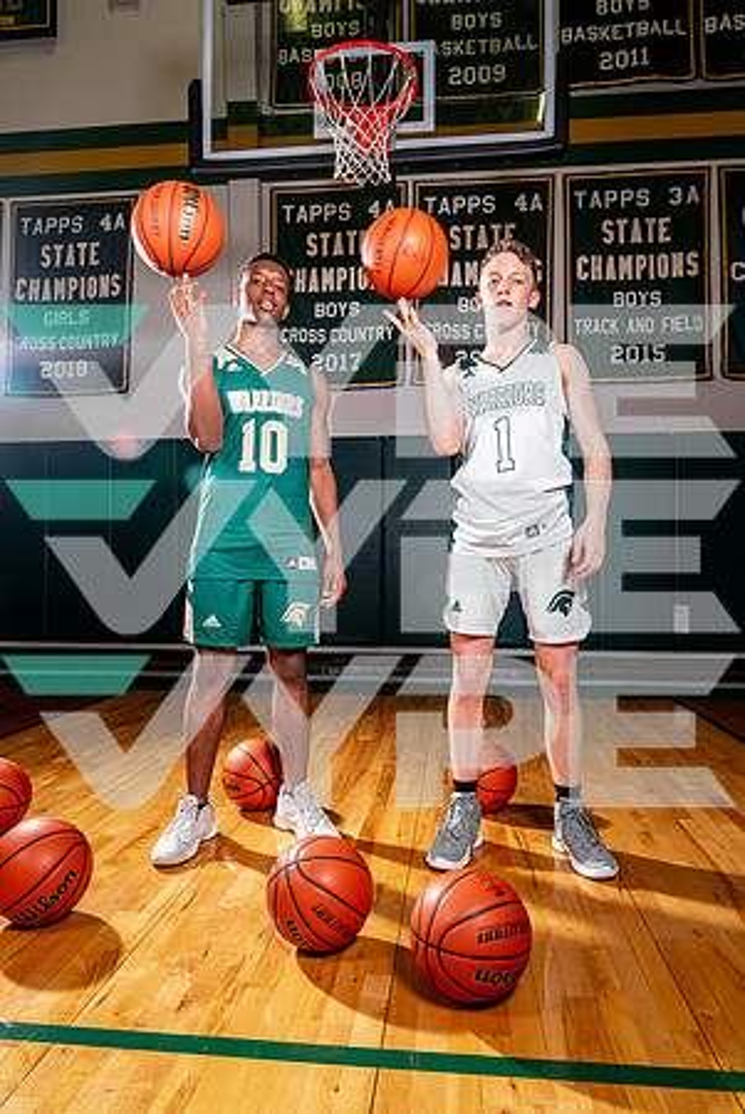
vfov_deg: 73.7
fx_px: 743
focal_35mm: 24
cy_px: 557
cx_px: 372
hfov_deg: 53.2
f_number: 8
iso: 200
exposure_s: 1/60
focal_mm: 24
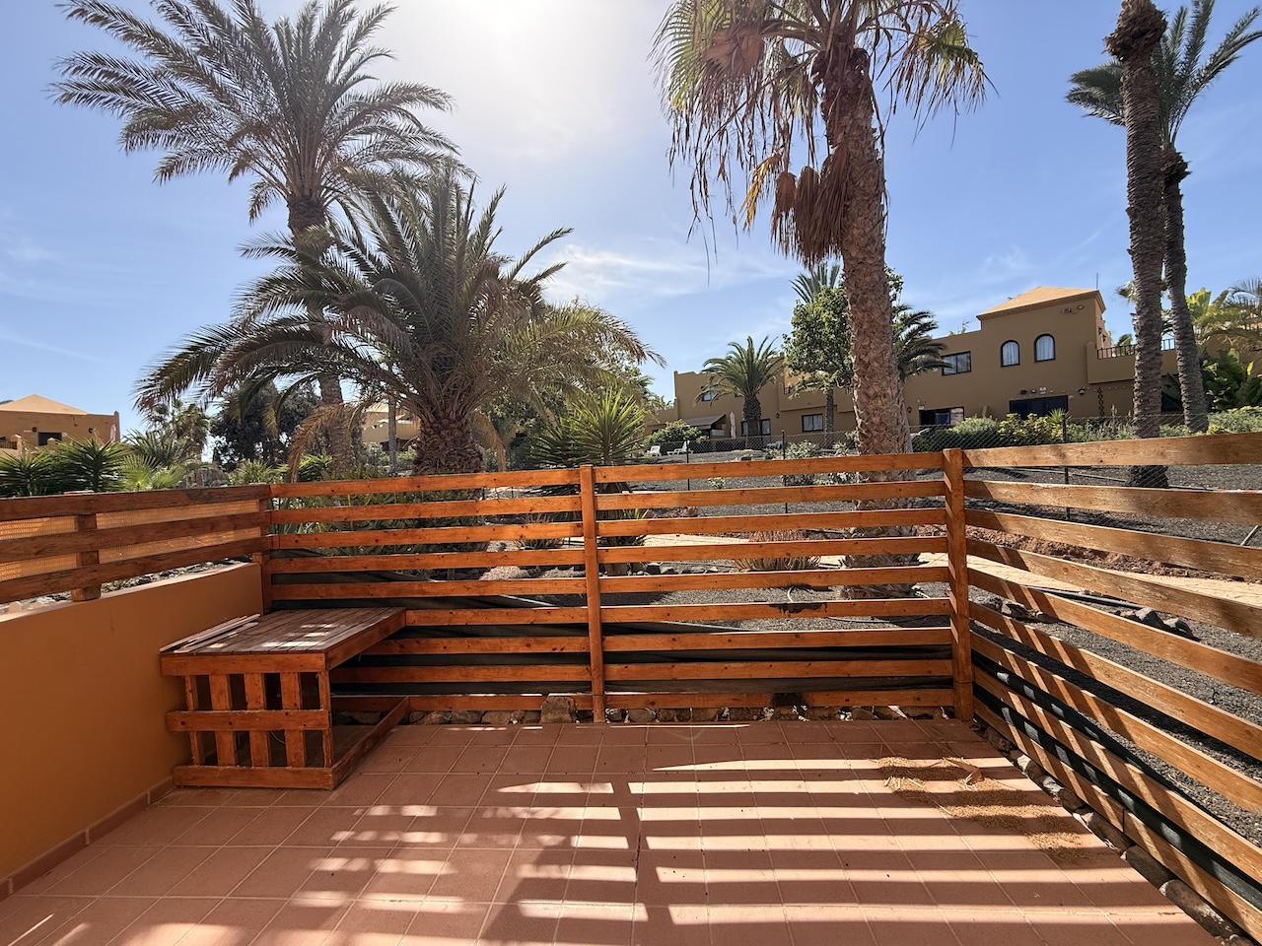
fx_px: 510
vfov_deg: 85.7
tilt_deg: -0.8
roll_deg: +3.2
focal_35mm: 14
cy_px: 473
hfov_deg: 102.1
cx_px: 631
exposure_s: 1/1167
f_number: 2.2
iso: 64
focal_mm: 2.22
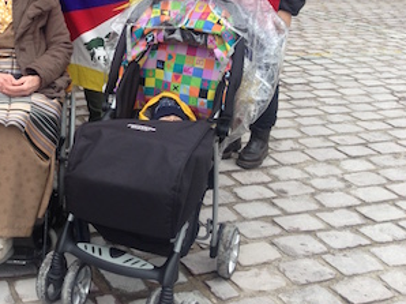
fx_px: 715
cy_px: 62
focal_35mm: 61
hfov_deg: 30.5
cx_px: 49
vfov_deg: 23.6
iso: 50
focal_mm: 4.12
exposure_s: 1/301
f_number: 2.4
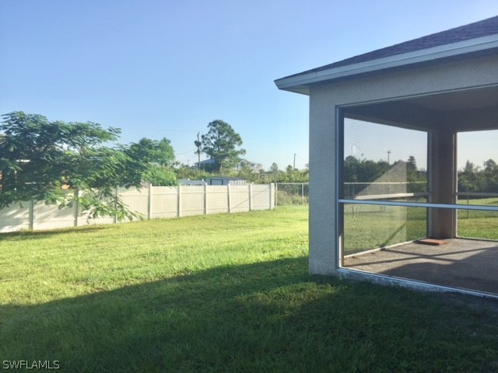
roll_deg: -1.8
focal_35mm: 29
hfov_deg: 61.7
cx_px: 249
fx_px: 417
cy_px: 186
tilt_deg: -1.0
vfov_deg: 48.2
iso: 32
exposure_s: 1/1582
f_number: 2.2
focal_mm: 4.15
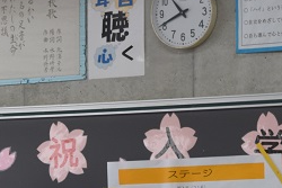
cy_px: 177
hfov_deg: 7.9
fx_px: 2030
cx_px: -6
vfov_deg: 5.3
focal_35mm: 259
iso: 400
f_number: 5.3
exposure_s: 1/80
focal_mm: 48
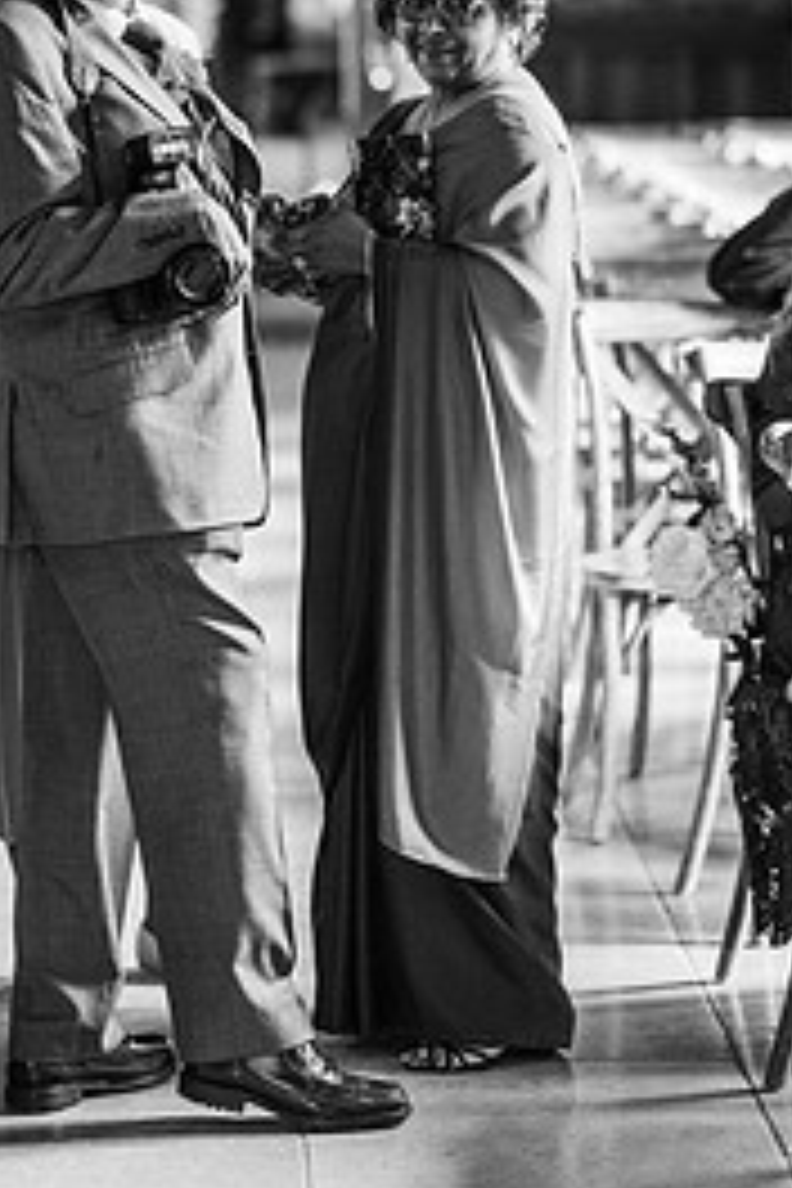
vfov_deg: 14.1
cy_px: 310
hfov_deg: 9.5
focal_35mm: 145
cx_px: 223
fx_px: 4785
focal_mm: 85
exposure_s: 1/200
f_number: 1.8
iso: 1400
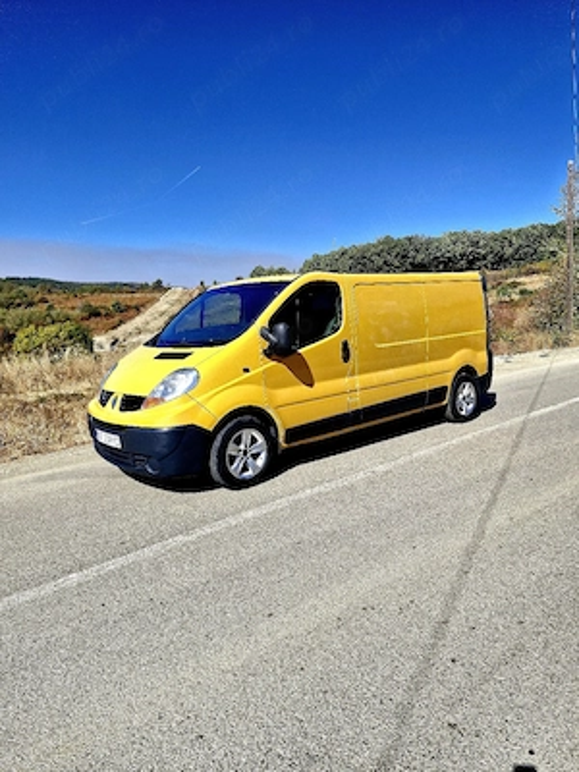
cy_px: 386
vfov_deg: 73.9
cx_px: 290
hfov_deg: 58.9
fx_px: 513
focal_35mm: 23
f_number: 1.8
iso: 50
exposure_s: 1/5000
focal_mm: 5.54
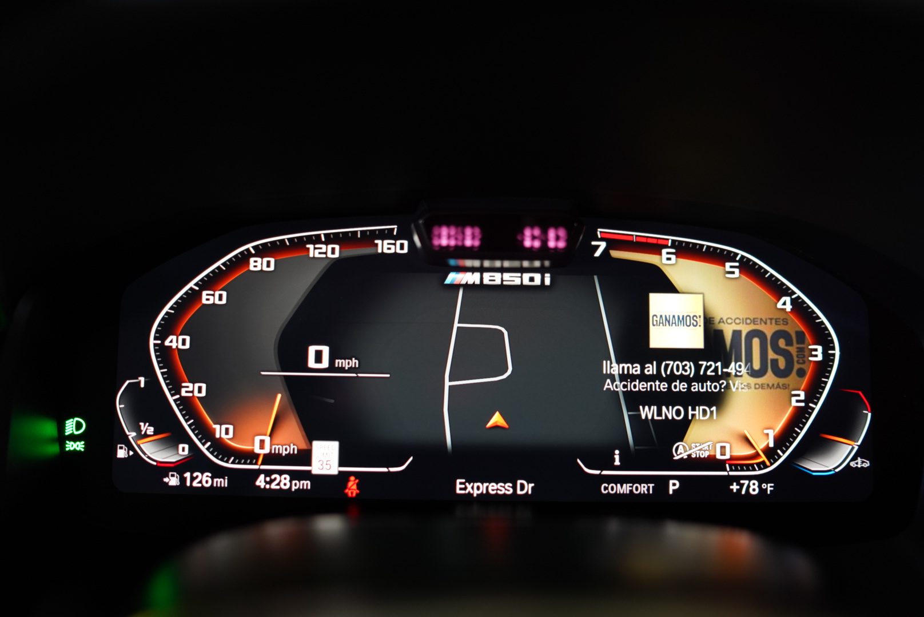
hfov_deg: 54.4
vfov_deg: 37.9
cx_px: 462
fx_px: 899
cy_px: 308
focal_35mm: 35
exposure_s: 1/60
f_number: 2
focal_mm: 35
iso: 2000
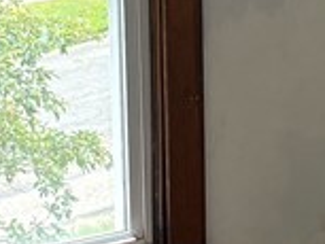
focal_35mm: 174
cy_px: 125
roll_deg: +0.7
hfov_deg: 11.3
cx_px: 283
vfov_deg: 8.5
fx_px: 1635
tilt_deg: -9.0
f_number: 1.6
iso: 80
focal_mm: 5.96
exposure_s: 1/174
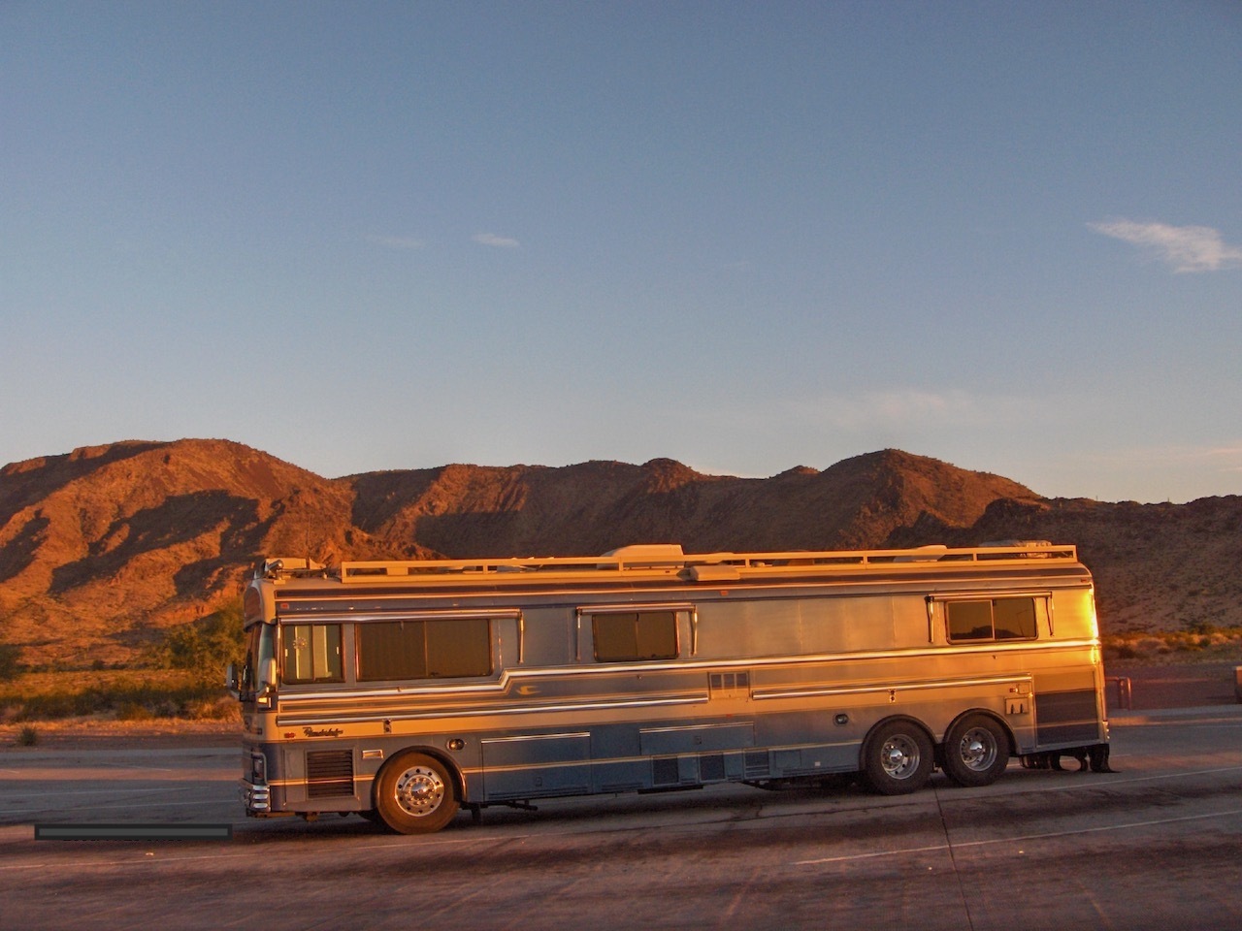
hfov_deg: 47.9
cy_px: 466
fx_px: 1399
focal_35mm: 39
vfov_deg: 36.8
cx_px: 621
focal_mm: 8
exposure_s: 1/270
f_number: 4.8
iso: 100
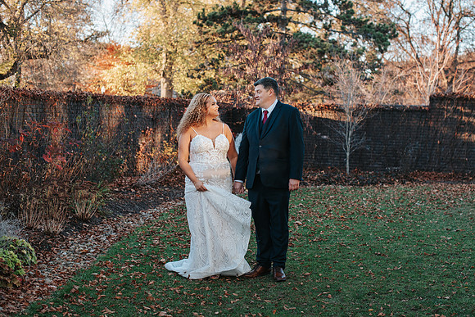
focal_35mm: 54
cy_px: 167
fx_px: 711
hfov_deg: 36.9
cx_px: 250
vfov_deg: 25.1
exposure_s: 1/500
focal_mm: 50
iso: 900
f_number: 3.2
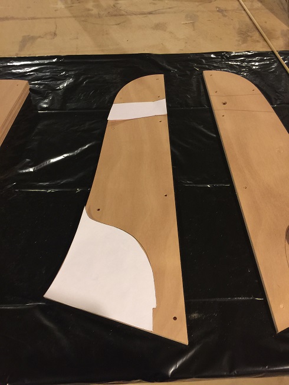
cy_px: 192
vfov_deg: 61.7
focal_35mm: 29
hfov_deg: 48.2
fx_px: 323
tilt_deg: -58.1
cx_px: 144
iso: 64
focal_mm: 4.15
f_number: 2.2
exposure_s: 1/4
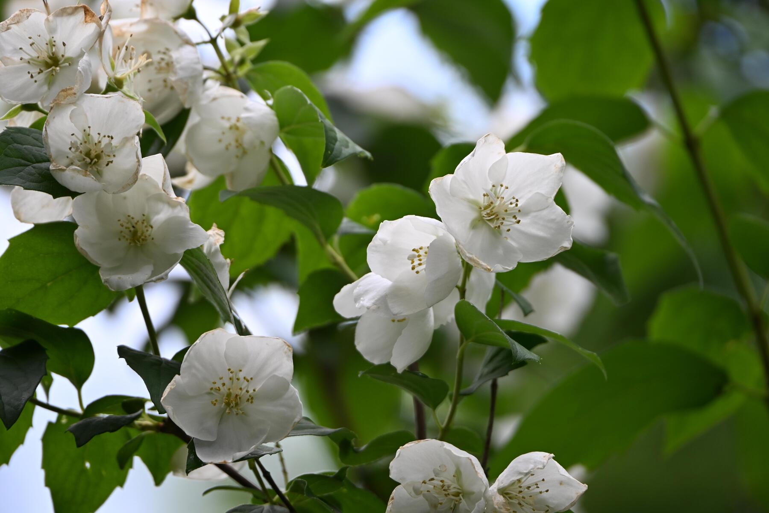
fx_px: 8544
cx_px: 384
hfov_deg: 5.2
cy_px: 256
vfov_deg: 3.4
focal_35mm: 400
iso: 400
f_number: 8
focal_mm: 400
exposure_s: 1/320
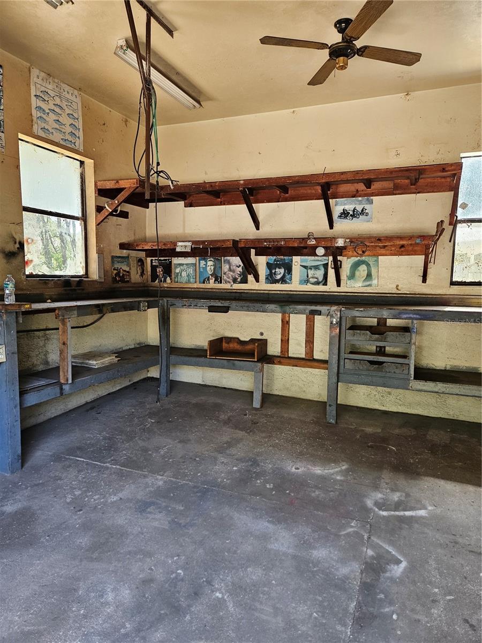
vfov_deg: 73.9
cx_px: 241
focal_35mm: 23
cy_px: 322
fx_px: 427
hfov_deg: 58.9
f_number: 1.8
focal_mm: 5.4
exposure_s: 1/180
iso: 160
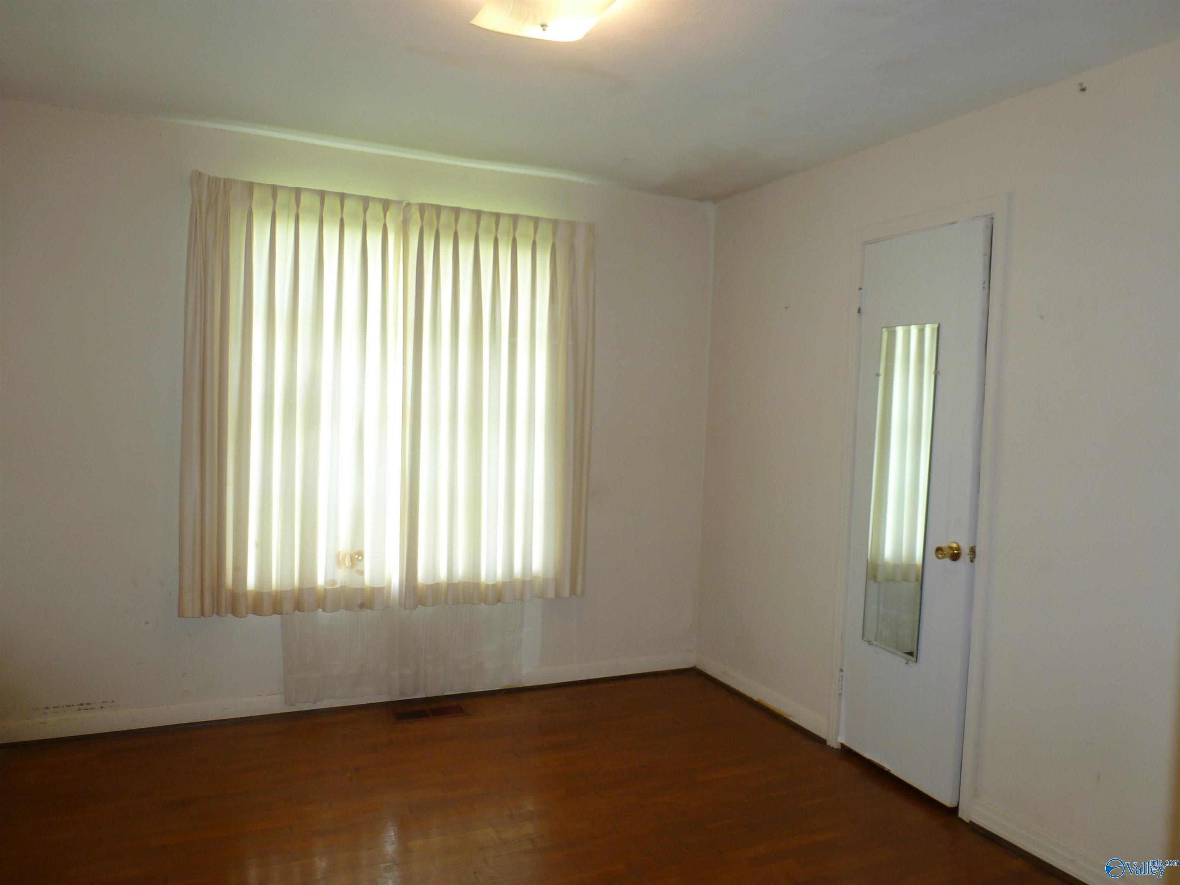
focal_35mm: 24
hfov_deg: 71.6
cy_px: 442
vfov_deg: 56.8
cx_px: 590
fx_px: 818
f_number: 3.3
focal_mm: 4.3
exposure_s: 1/13
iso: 100
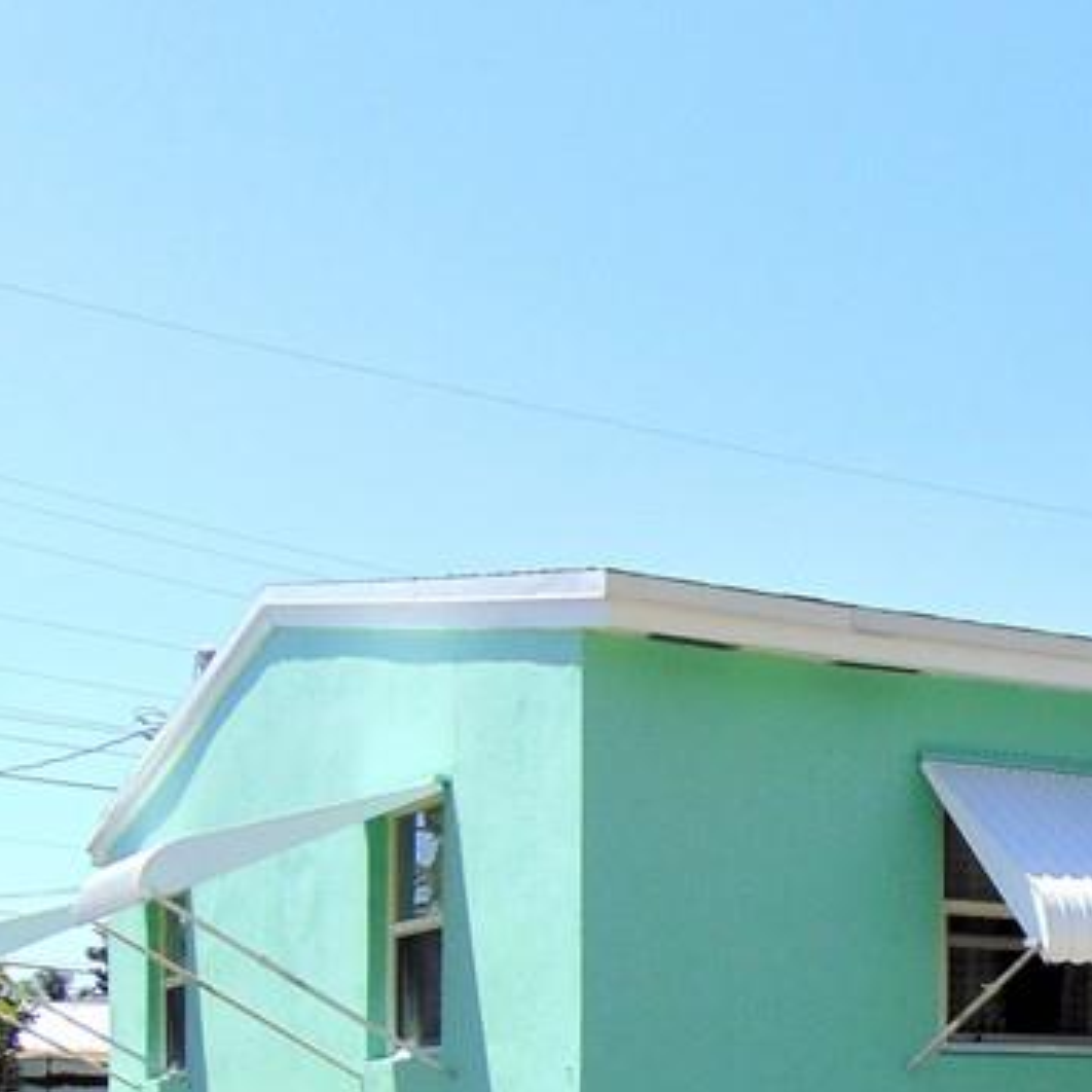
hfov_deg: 24.1
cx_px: 1351
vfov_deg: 25.4
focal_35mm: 64
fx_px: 2284
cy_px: 1120
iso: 80
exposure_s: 1/250
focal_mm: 4.5
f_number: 7.7
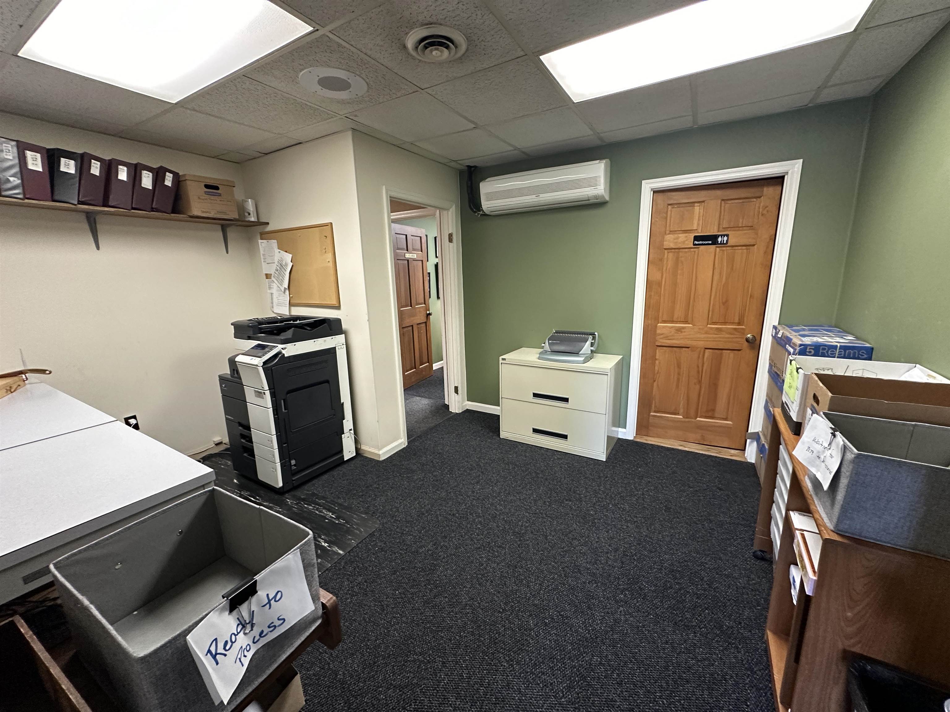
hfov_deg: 102.1
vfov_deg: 85.7
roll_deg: +2.1
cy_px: 356
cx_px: 475
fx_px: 384
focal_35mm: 14
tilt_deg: -12.3
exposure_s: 1/60
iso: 400
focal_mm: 2.22
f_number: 2.2
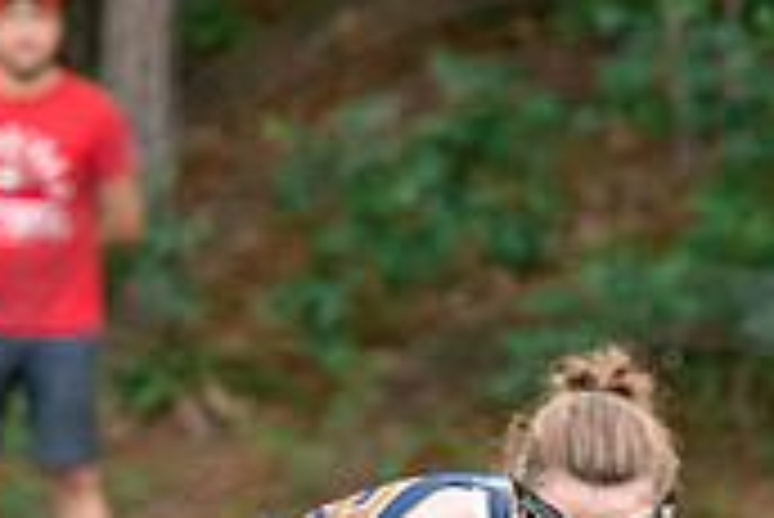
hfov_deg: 1.5
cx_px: 458
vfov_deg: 1.0
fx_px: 29501
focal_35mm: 1371
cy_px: 723
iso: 250
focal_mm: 175
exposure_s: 1/1000
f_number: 4
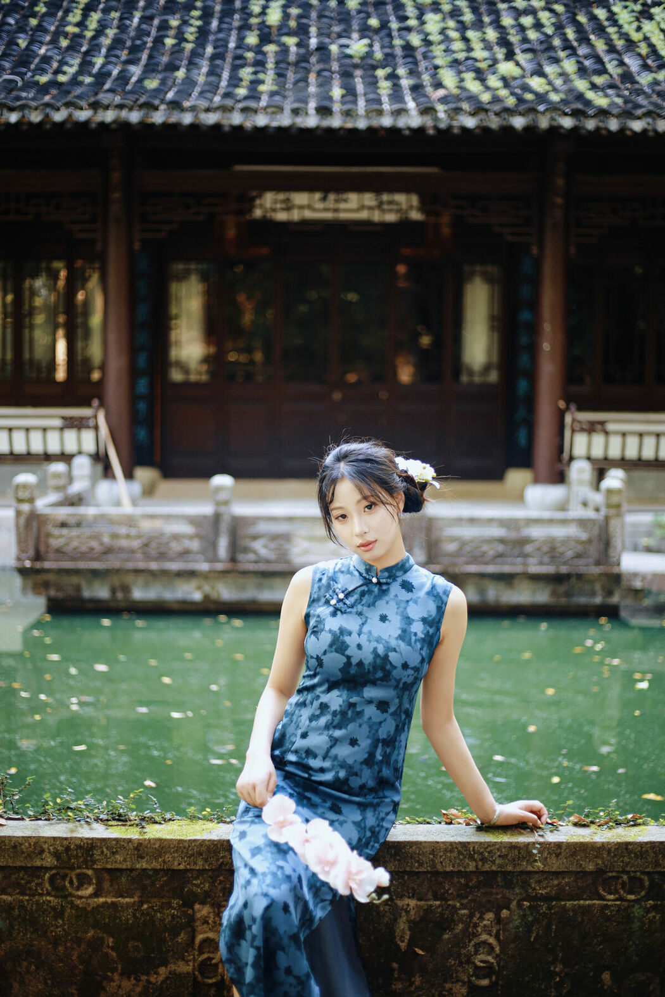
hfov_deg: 27.5
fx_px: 1358
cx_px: 332
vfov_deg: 40.3
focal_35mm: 49
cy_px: 498
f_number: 1.8
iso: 500
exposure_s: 1/125
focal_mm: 50
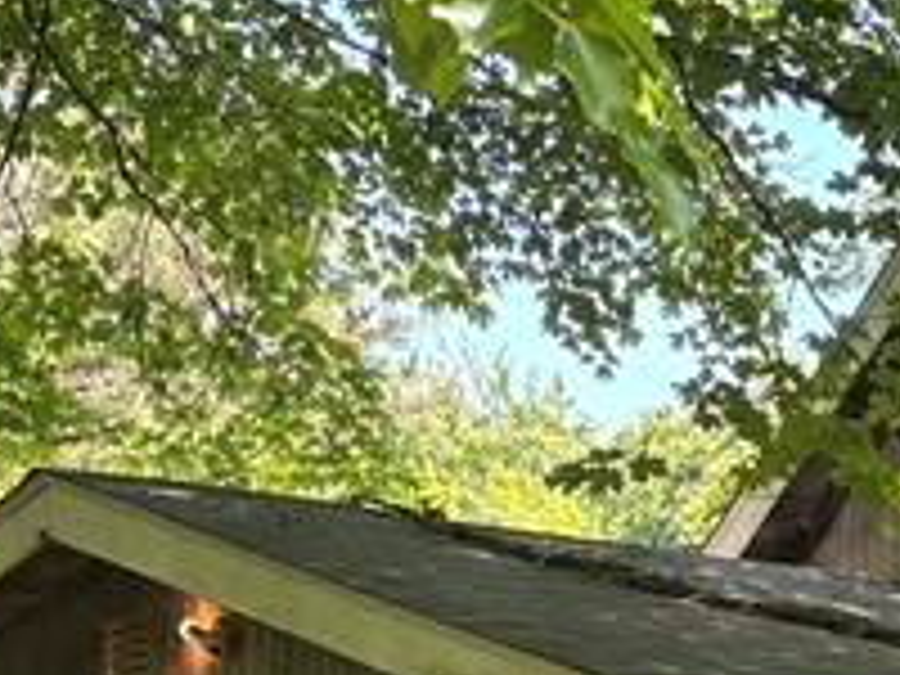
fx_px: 3458
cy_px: 1026
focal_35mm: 133
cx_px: 1228
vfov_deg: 10.7
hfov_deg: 14.1
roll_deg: -0.6
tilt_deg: -0.8
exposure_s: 1/172
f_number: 1.6
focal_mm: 5.96
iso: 40
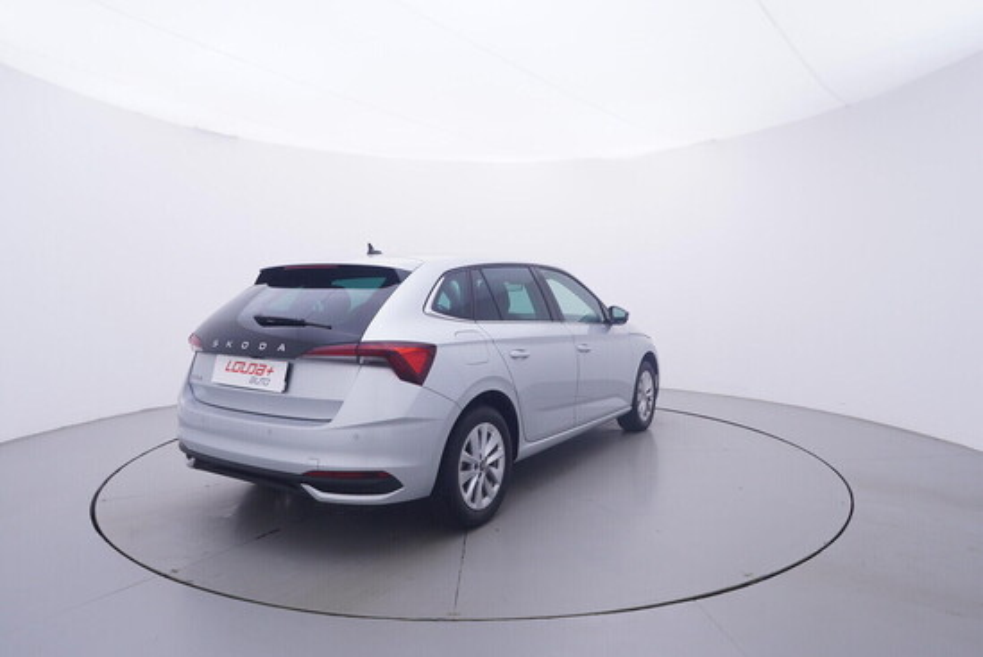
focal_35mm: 22
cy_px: 328
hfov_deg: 77.3
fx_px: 615
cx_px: 492
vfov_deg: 56.2
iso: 200
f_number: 5
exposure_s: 1/80
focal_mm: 15
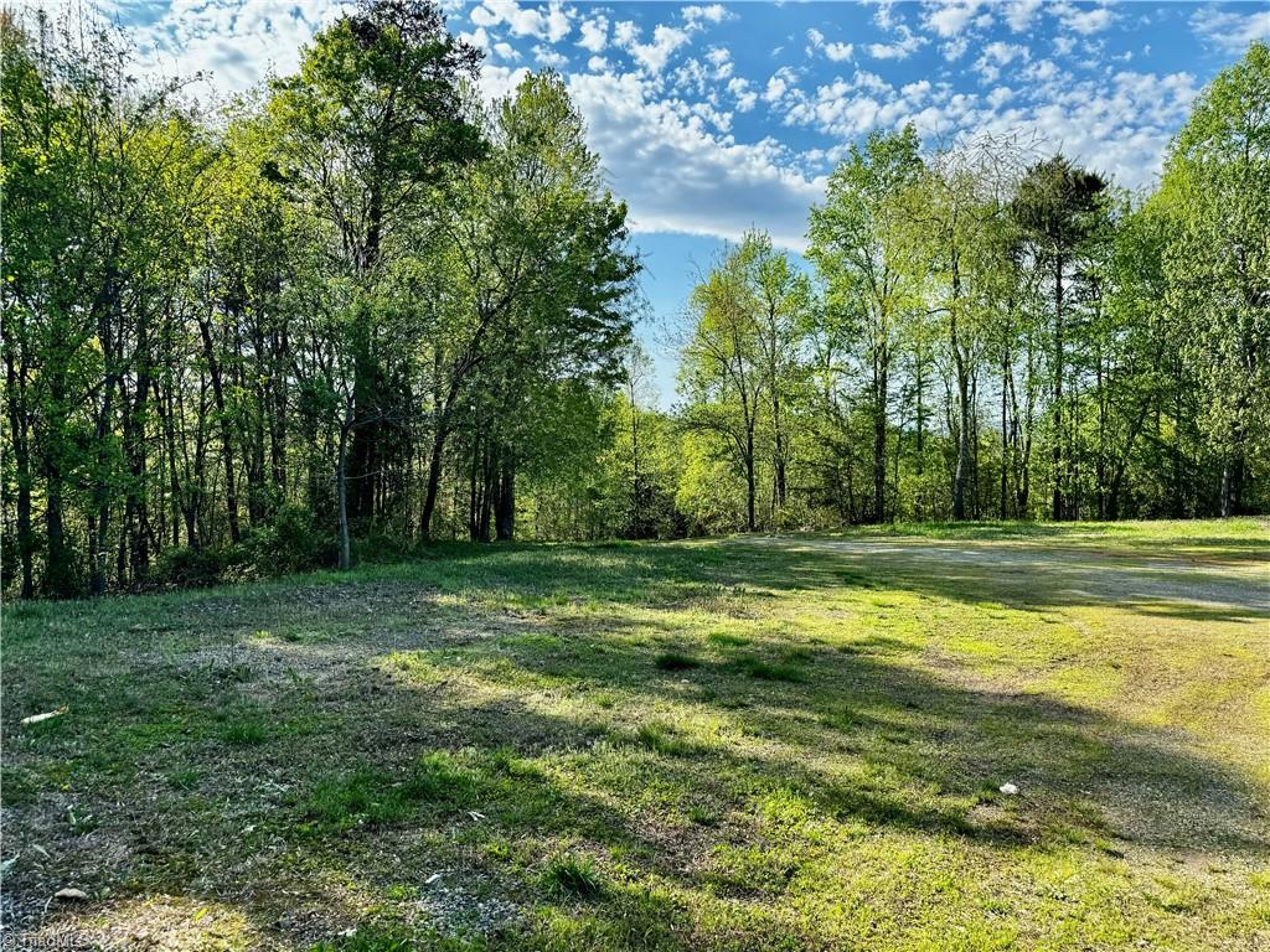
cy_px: 476
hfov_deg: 71.6
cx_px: 635
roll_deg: -0.5
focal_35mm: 24
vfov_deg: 56.8
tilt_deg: -2.1
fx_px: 881
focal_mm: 6.76
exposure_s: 1/1560
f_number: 1.78
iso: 80
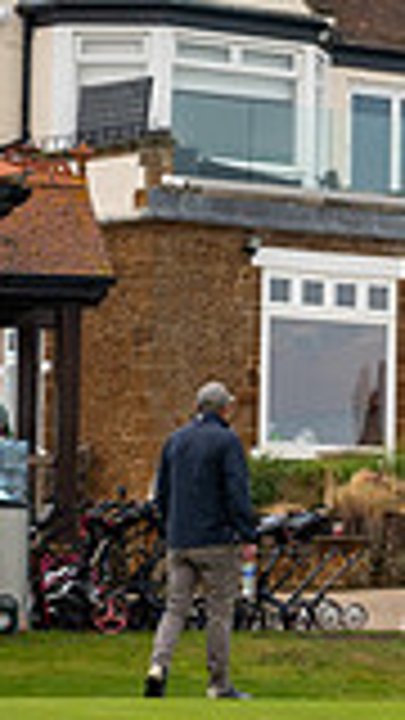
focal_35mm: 265
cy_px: 112
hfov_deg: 4.4
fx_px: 5059
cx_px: 1179
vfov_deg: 8.1
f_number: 4
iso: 320
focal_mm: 70
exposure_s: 1/400
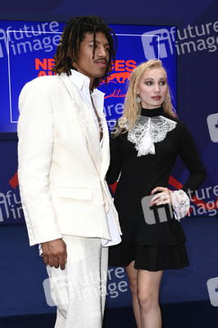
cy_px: 164
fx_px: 291
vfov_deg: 58.8
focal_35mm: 32
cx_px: 109
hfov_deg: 41.0
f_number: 5.6
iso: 1000
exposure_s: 1/100
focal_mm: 32
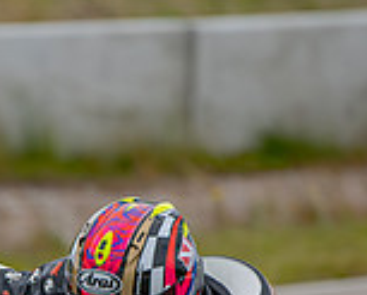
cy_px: 407
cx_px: 0
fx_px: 7727
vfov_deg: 2.2
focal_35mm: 710
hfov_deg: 2.7
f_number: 3.5
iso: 100
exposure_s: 1/1250
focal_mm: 200
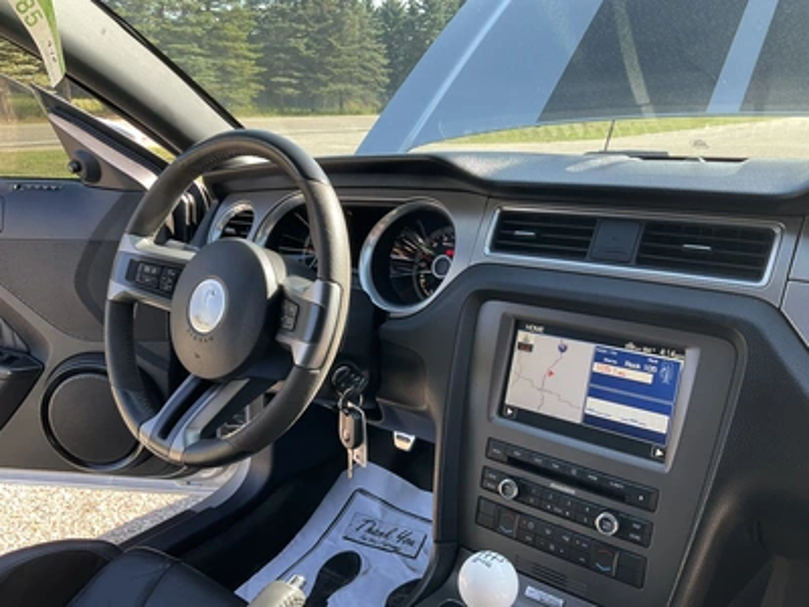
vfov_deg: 48.2
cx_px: 404
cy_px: 304
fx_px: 678
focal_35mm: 29
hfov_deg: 61.7
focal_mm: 3
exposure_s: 1/117
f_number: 1.8
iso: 16
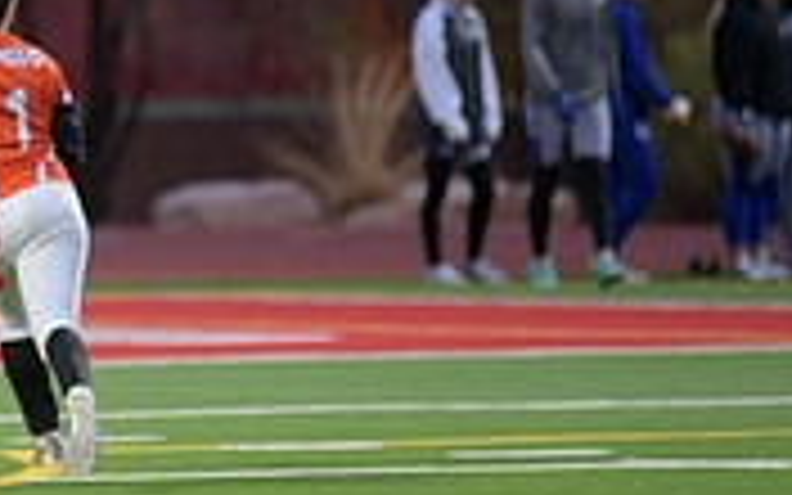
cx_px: -184
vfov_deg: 2.0
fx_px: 14462
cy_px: 97
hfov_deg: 3.1
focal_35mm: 670
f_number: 2.8
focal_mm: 200
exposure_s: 1/200
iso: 720
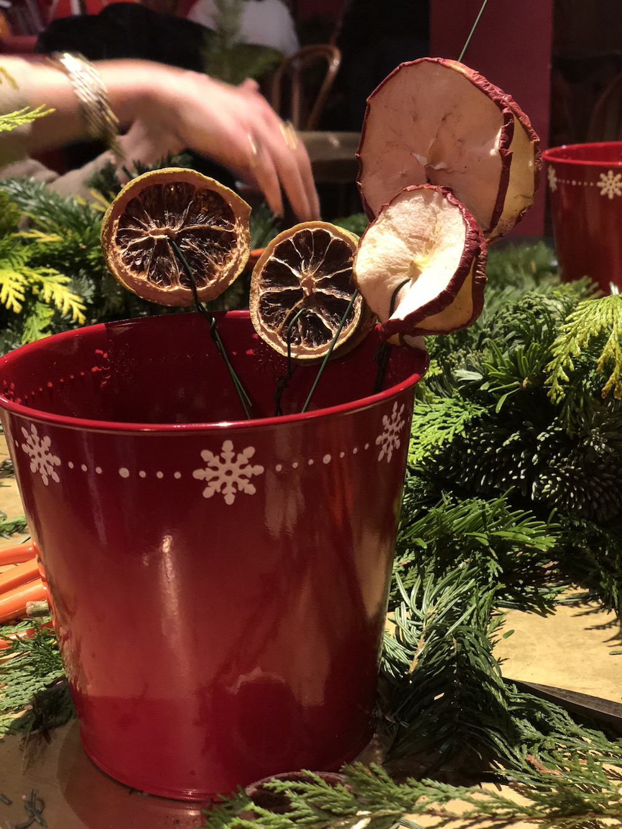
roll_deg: +0.7
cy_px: 414
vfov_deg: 36.8
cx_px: 311
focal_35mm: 52
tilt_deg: -15.9
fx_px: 1246
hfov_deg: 28.0
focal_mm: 6
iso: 160
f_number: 2.4
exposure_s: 1/14
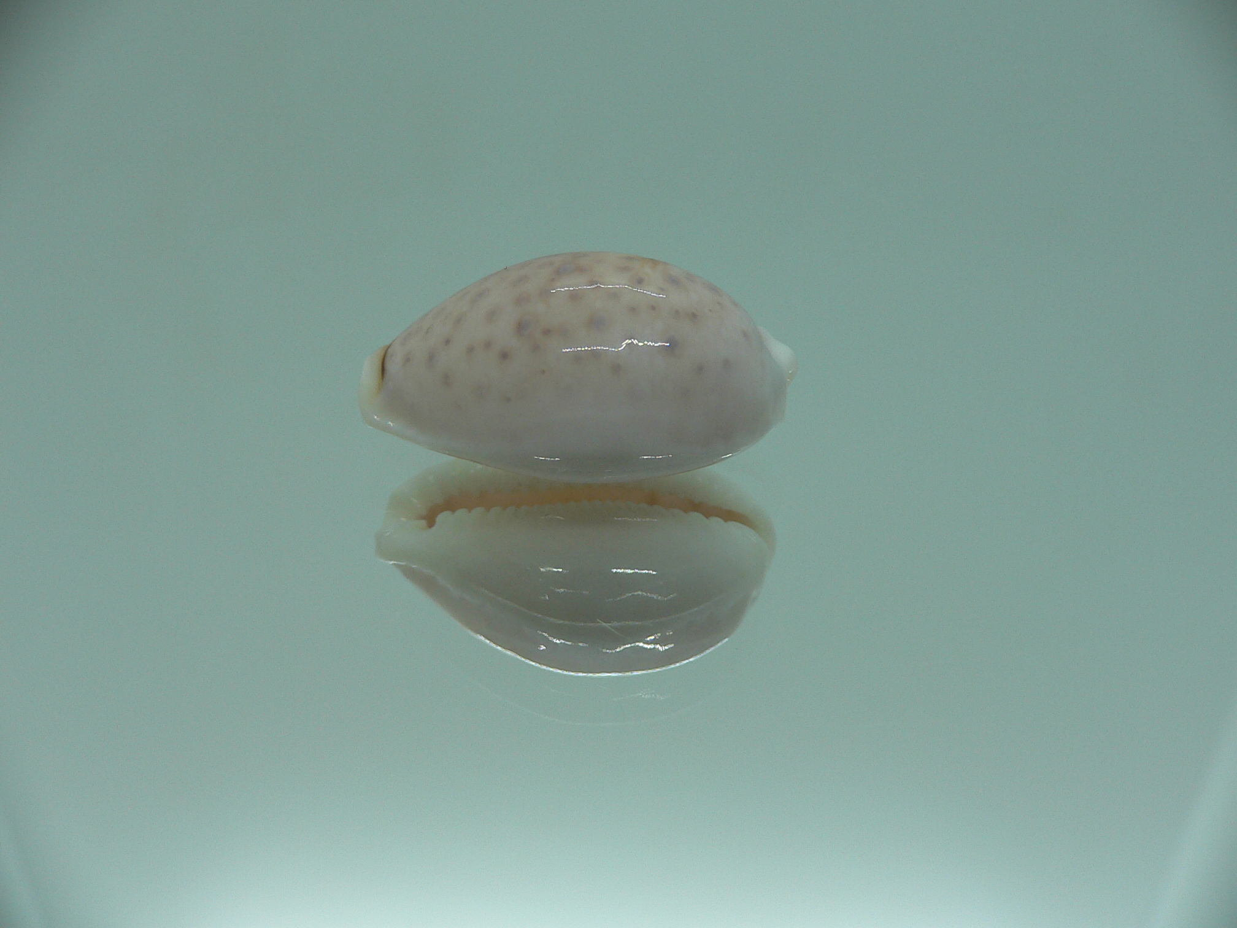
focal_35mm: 35
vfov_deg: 40.7
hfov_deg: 52.6
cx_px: 618
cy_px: 464
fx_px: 1251
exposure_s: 1/80
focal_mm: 4.6
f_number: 2.8
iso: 80
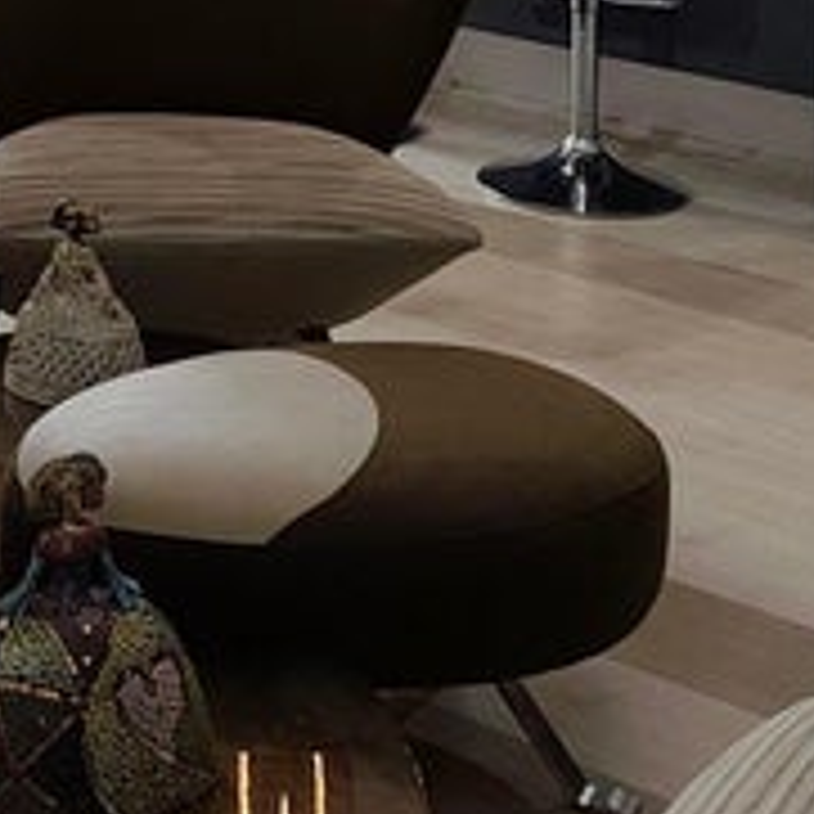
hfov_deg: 17.9
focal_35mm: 96
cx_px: 128
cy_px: -517
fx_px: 2554
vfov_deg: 16.1
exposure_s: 1/97.5
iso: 100
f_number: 1.65
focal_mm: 6.19
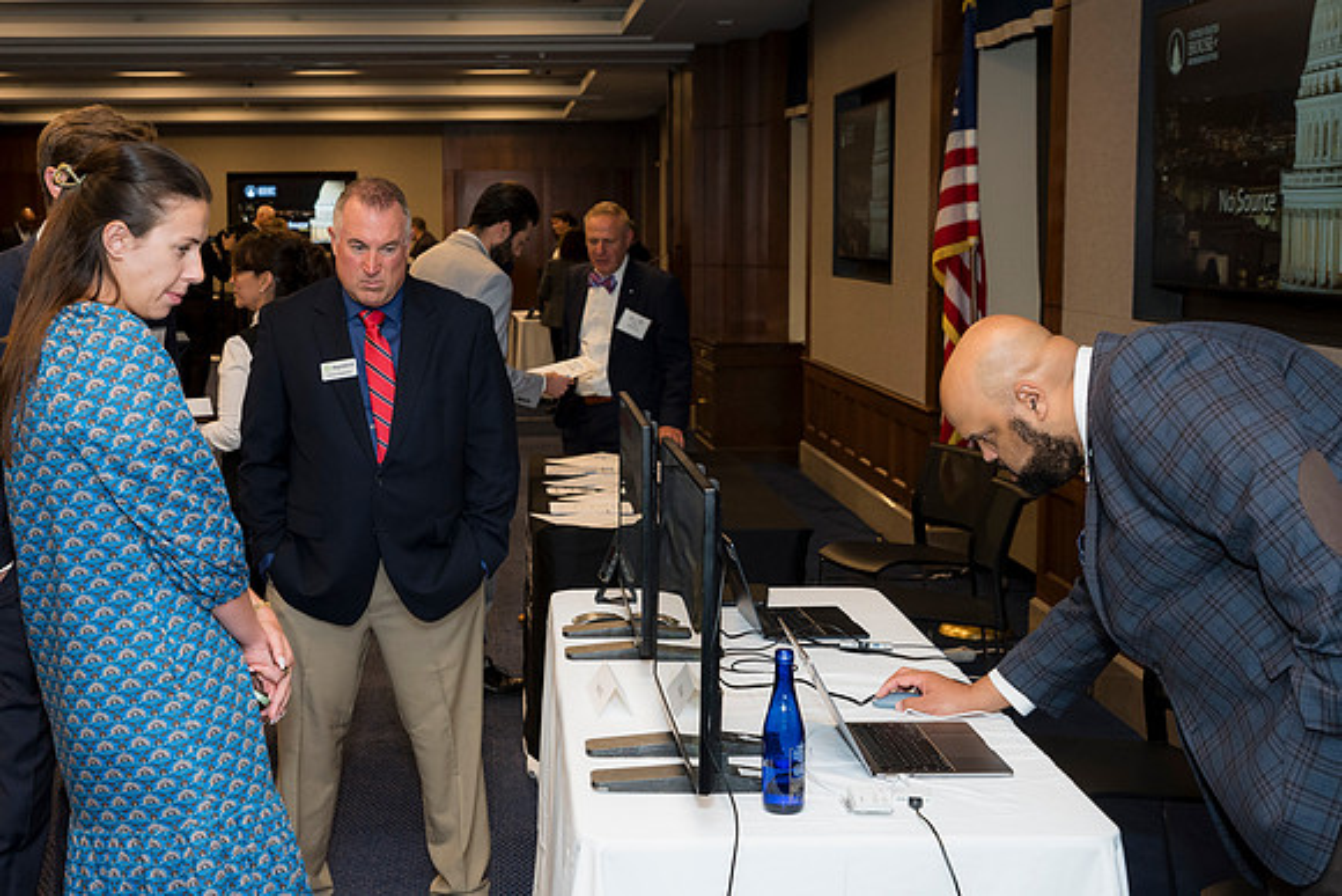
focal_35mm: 40
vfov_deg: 33.4
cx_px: 671
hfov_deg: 48.4
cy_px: 448
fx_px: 1491
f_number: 5
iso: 800
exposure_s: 1/125
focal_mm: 40
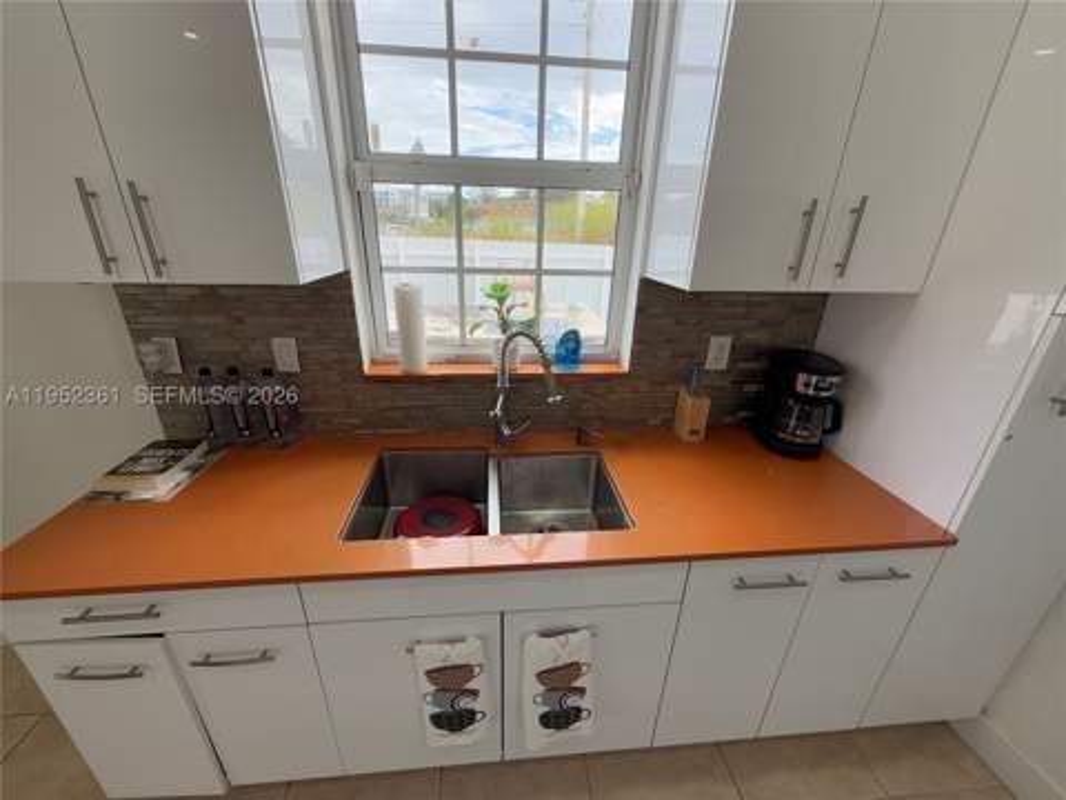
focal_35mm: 14
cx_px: 533
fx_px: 431
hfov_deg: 102.1
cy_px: 400
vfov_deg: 85.7
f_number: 2.2
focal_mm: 2.22
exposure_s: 1/153
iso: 64
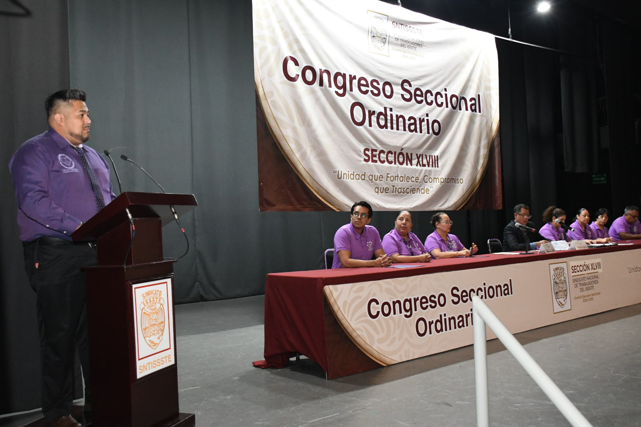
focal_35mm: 34
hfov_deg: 55.8
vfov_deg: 38.9
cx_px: 320
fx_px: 605
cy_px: 214
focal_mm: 23
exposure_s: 1/100
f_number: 5.6
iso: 5000
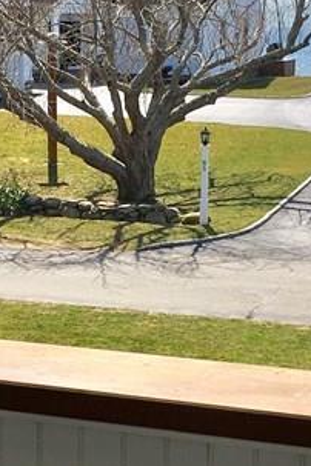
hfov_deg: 13.4
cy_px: 240
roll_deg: -0.6
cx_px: 143
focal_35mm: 102
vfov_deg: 20.0
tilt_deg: -9.9
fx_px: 1322
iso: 25
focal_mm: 4.15
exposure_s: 1/1451
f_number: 2.2
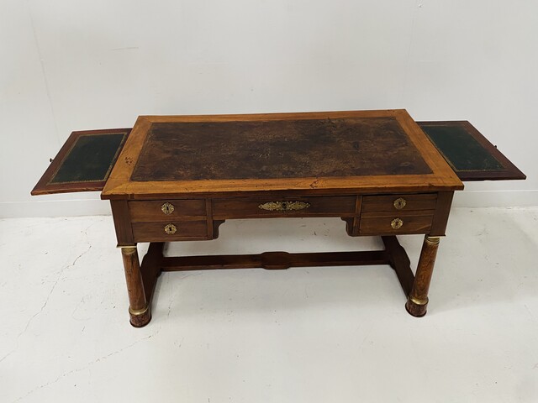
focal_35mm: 26
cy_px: 202
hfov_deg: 67.3
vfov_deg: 53.1
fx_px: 404
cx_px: 269
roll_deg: +0.1
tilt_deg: -37.2
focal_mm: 4.25
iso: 250
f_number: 1.8
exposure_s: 1/60
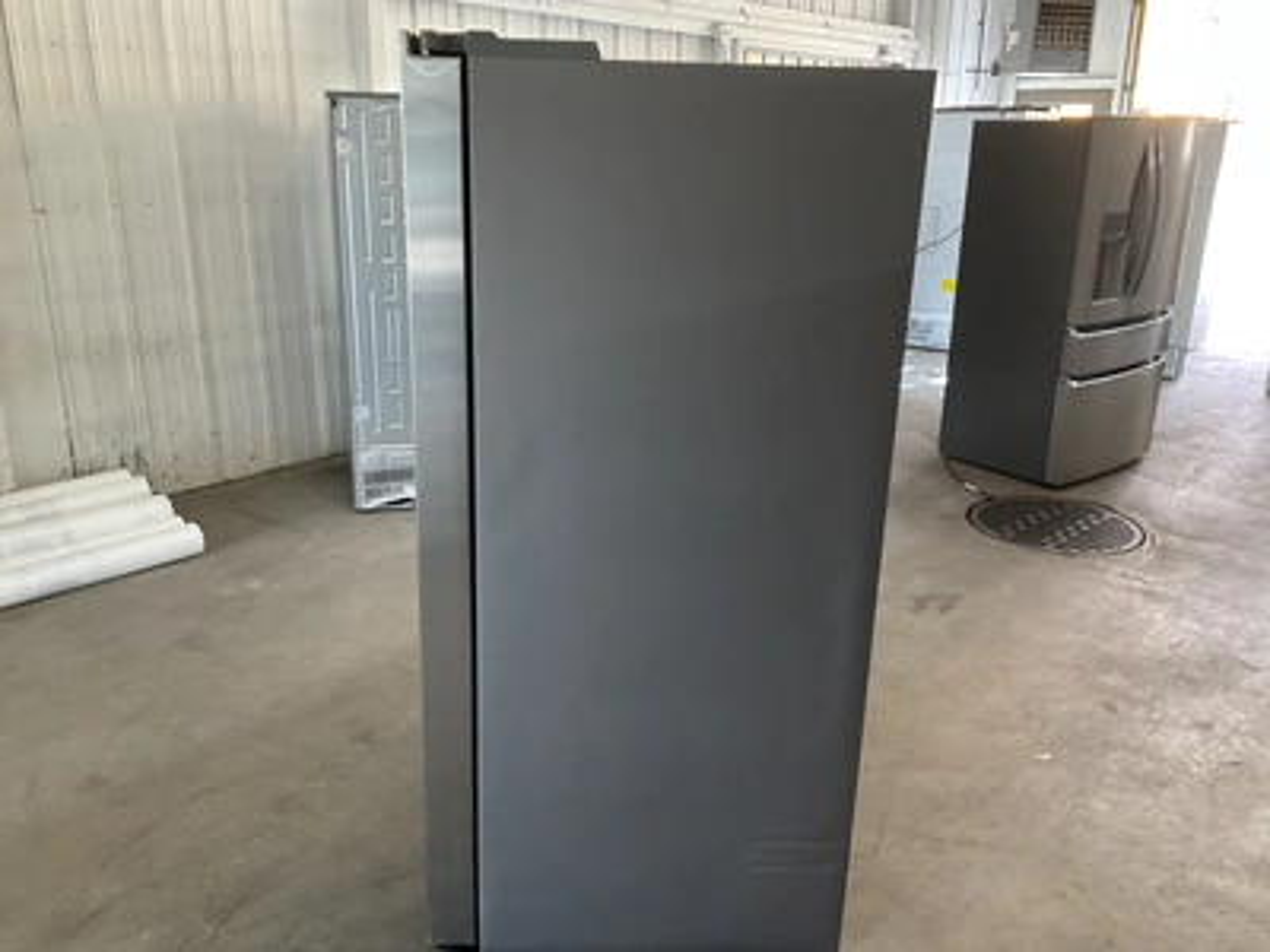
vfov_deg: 48.2
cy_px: 476
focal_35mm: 29
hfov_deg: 61.7
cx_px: 635
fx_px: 1064
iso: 125
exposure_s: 1/60
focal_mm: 3
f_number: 1.8
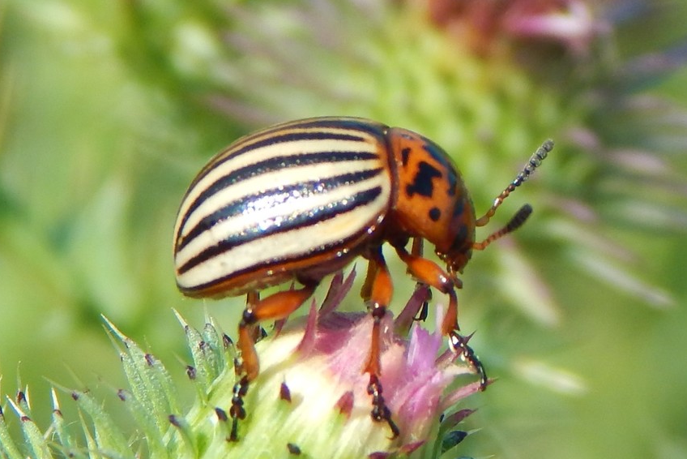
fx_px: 2615
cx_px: 343
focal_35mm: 137
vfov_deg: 10.0
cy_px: 232
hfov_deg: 15.0
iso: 125
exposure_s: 1/500
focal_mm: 23.4
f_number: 4.8
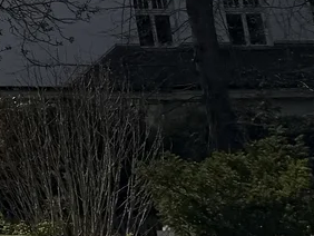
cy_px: -209
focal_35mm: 153
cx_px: -667
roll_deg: -0.3
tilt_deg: +15.5
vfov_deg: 9.2
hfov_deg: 9.6
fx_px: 1389
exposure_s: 1/22727
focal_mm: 6.76
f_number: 1.78
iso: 100
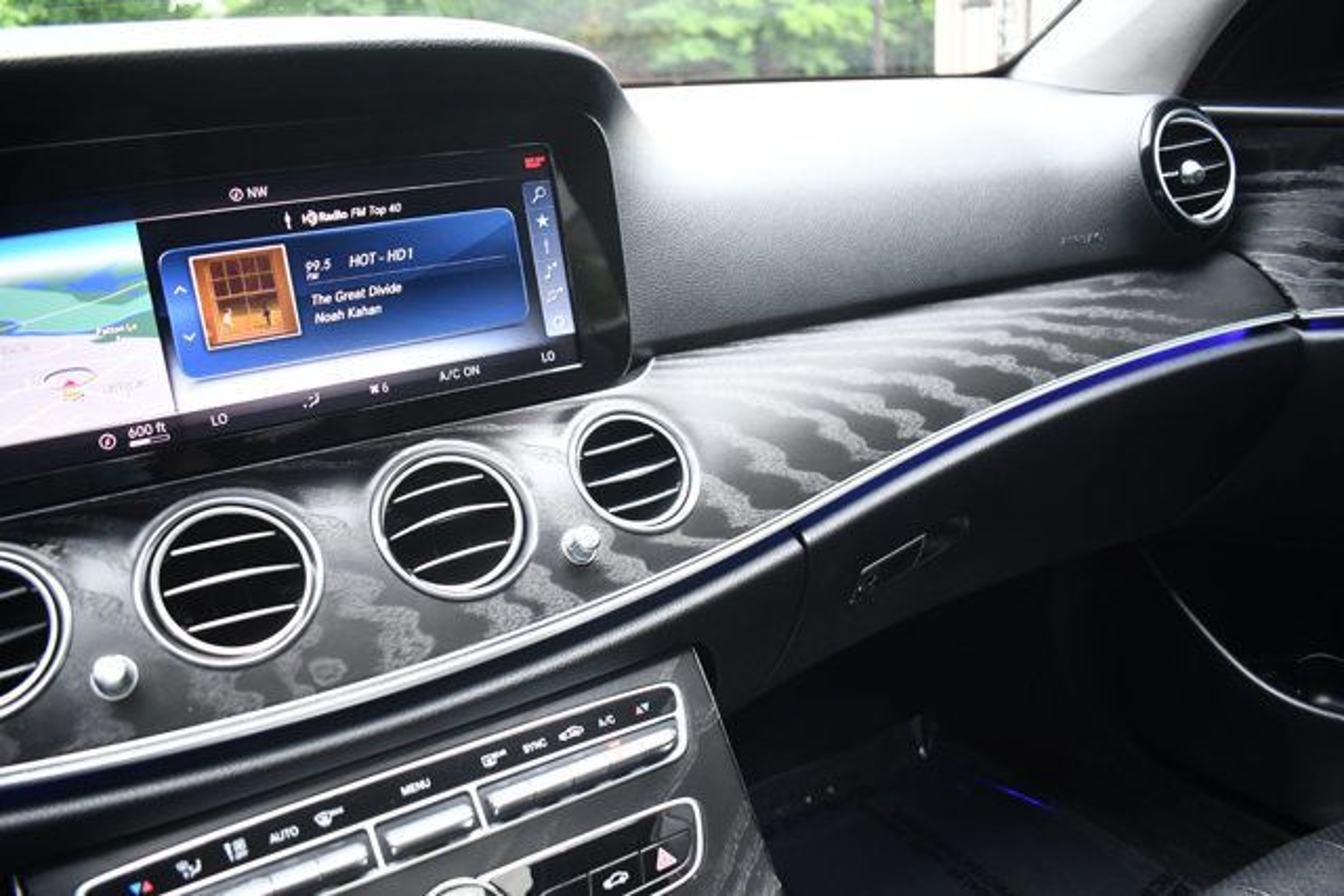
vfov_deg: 48.0
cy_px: 448
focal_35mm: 27
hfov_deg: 67.4
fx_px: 1008
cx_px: 672
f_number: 3.5
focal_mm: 18
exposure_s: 1/125
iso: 1600
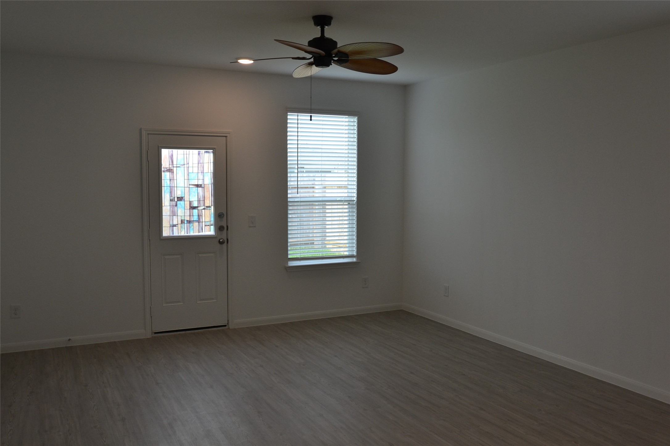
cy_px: 223
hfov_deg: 61.9
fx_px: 558
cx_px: 335
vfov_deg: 43.6
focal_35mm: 30
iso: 400
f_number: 5
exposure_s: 1/100
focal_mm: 20
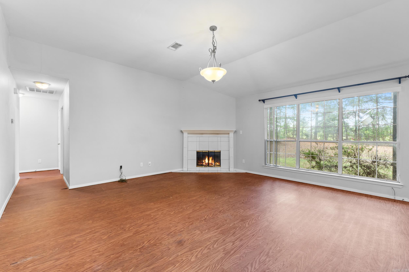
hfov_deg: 100.4
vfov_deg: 77.3
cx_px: 204
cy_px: 136
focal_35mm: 15
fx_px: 170
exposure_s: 1.3
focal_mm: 10
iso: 200
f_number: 9
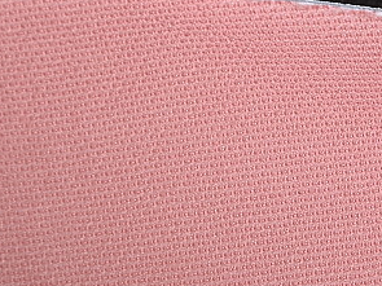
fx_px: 2912
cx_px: 453
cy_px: 285
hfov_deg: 7.4
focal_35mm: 264
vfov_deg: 5.6
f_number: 7.1
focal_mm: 50
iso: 160
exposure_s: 1/80
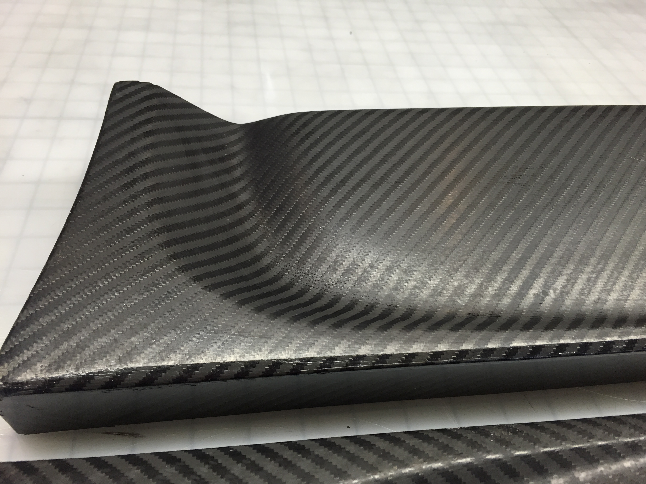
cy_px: 242
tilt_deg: -44.1
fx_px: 541
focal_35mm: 29
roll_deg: -6.7
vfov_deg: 48.2
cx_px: 323
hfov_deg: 61.7
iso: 32
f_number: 2.2
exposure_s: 1/40
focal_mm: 4.15
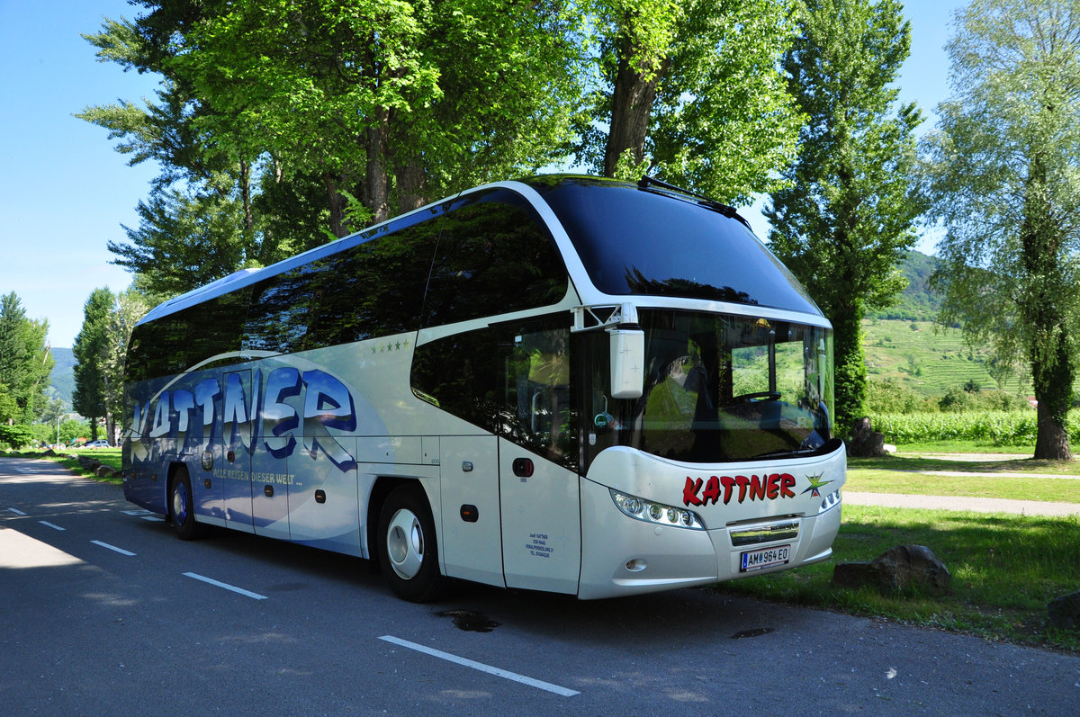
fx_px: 944
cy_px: 358
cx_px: 540
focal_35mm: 32
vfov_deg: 41.6
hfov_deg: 59.6
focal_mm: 21
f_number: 5
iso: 500
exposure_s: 1/1000
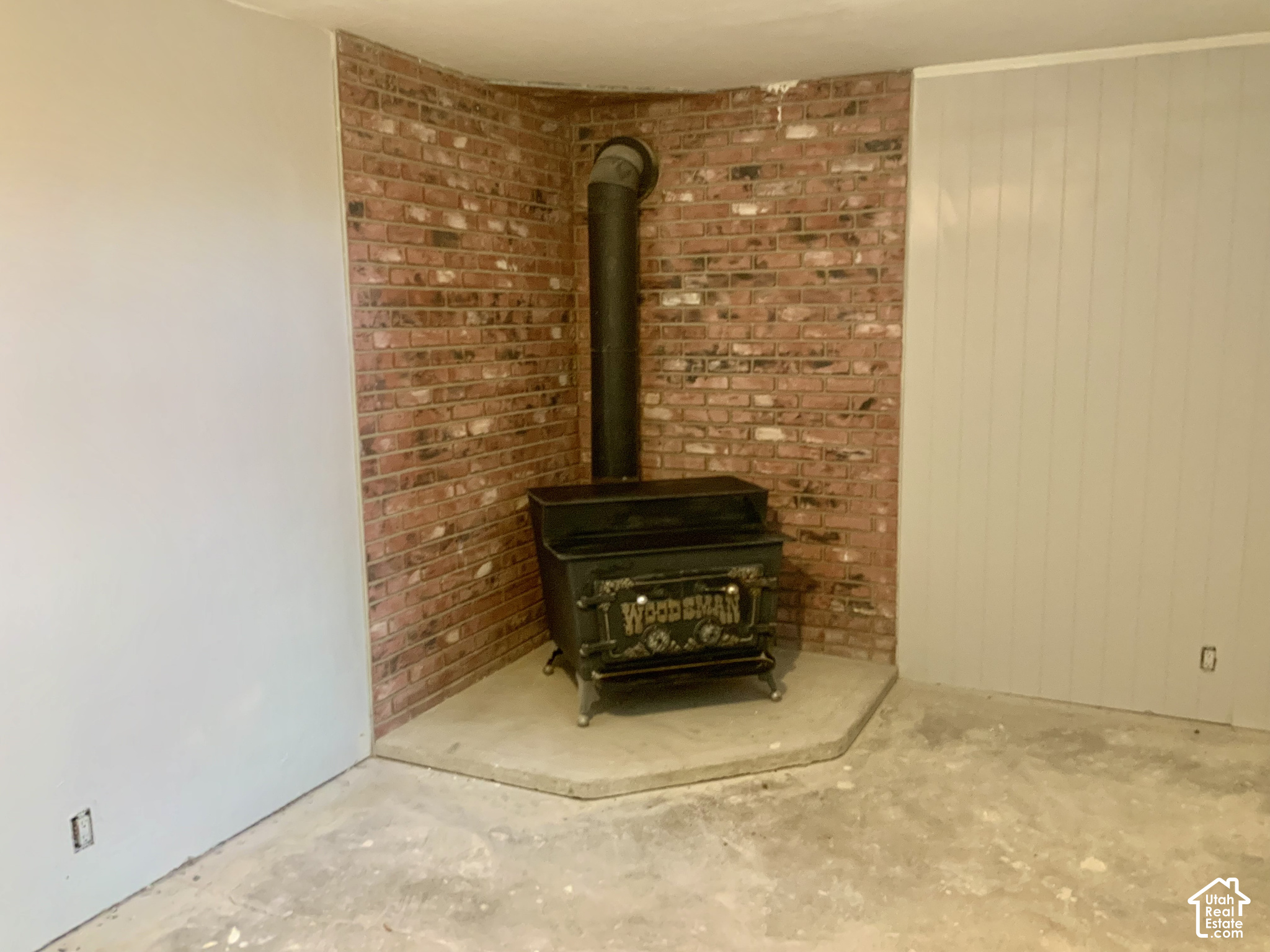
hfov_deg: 61.7
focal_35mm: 29
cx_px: 635
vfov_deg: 48.2
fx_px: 1064
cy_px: 476
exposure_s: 1/60
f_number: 1.8
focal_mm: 3
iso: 200
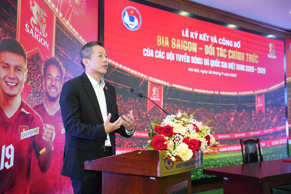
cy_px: 97
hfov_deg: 44.9
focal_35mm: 44
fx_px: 352
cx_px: 146
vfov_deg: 30.8
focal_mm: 43.6
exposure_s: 1/250
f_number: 3.2
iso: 1000
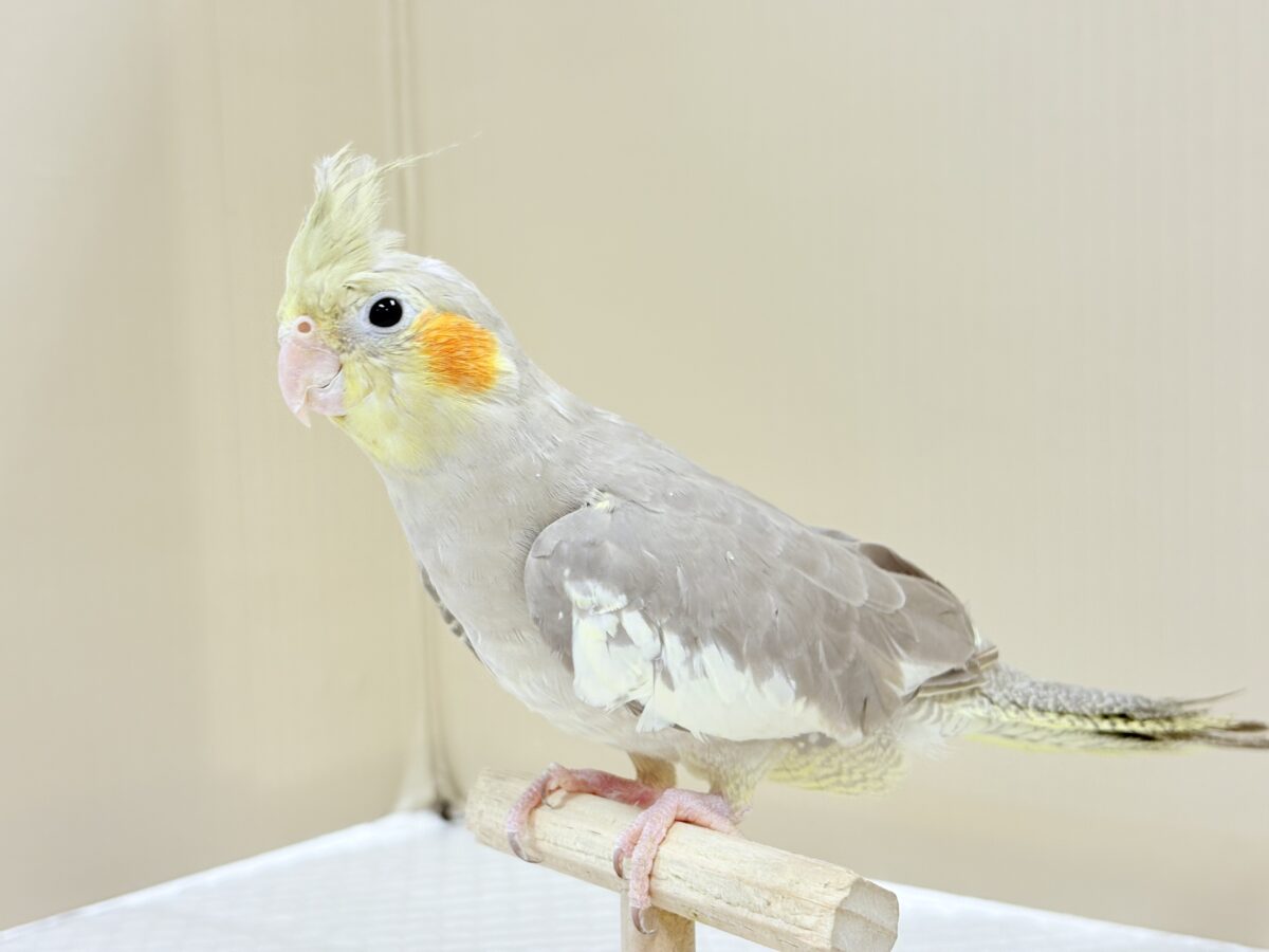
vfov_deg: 28.0
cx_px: 634
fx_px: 1906
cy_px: 476
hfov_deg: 36.8
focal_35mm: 52
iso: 50
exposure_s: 1/85
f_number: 1.6
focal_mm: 5.96
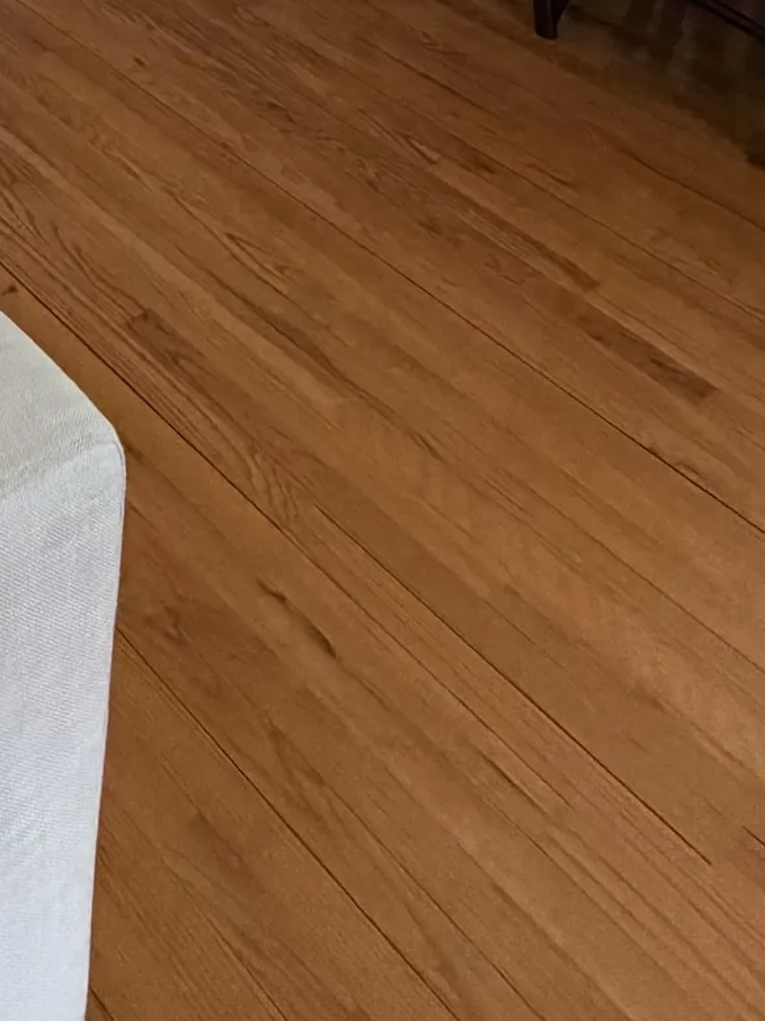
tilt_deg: -2.4
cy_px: -704
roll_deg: -3.2
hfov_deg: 25.9
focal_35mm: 48
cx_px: -227
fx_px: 1415
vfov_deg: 24.2
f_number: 2.2
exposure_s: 1/120
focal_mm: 2.22
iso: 320
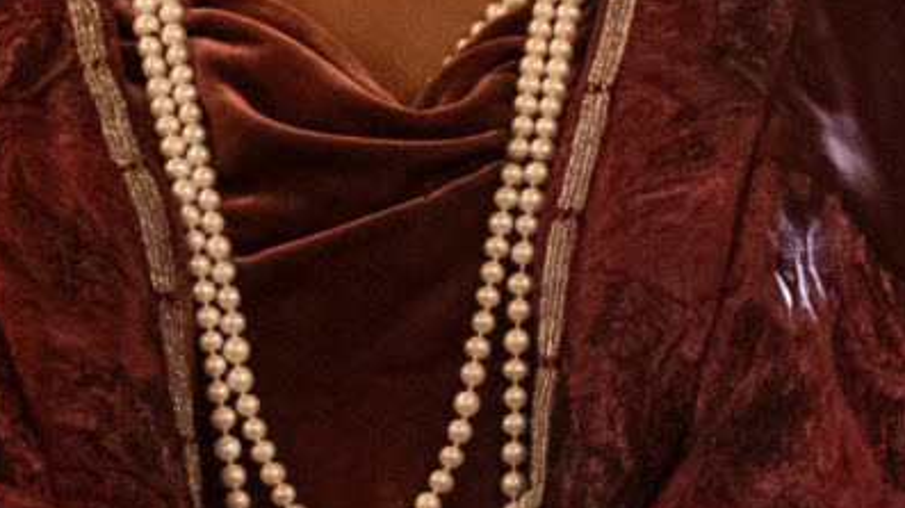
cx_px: 1135
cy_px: 69
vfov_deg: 2.7
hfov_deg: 4.8
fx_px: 10771
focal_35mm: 449
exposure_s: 1/125
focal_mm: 55
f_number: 2.8
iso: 6400
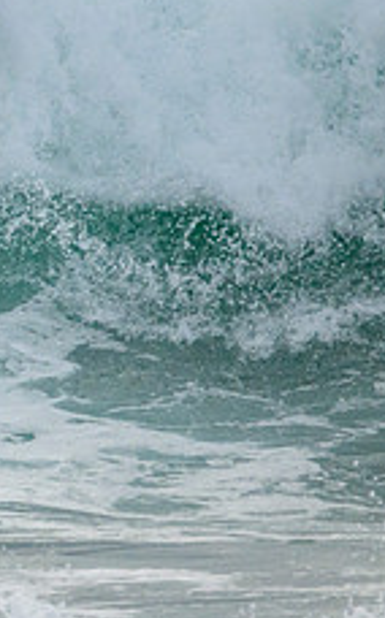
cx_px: -300
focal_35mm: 2217
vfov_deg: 0.9
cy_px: 83
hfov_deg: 0.6
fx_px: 37313
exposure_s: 1/2000
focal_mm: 800
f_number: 11
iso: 1800
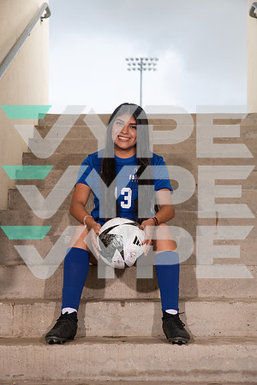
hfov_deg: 20.6
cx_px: 128
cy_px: 192
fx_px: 707
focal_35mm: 66
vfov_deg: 30.5
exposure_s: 1/320
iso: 250
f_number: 7.1
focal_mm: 66
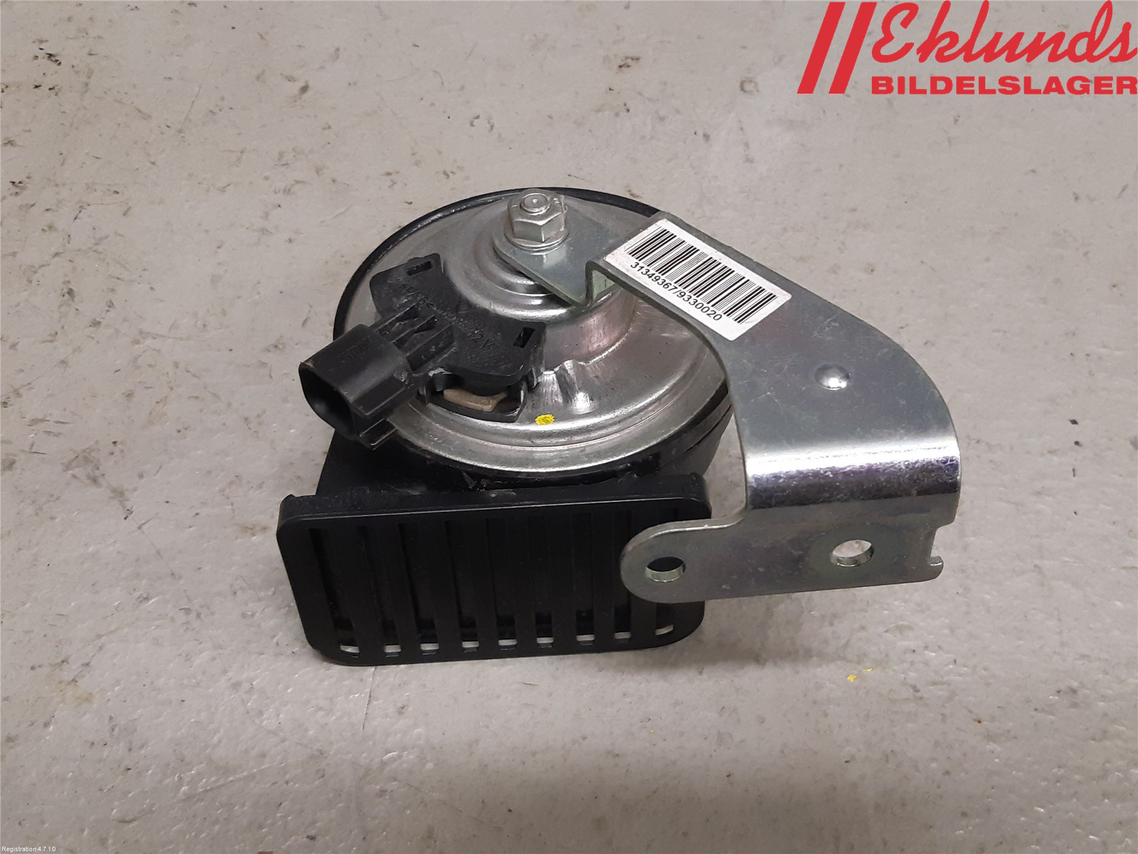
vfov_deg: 53.1
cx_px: 569
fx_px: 855
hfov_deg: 67.3
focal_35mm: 26
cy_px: 427
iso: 200
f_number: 1.7
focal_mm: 3.93
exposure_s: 1/60
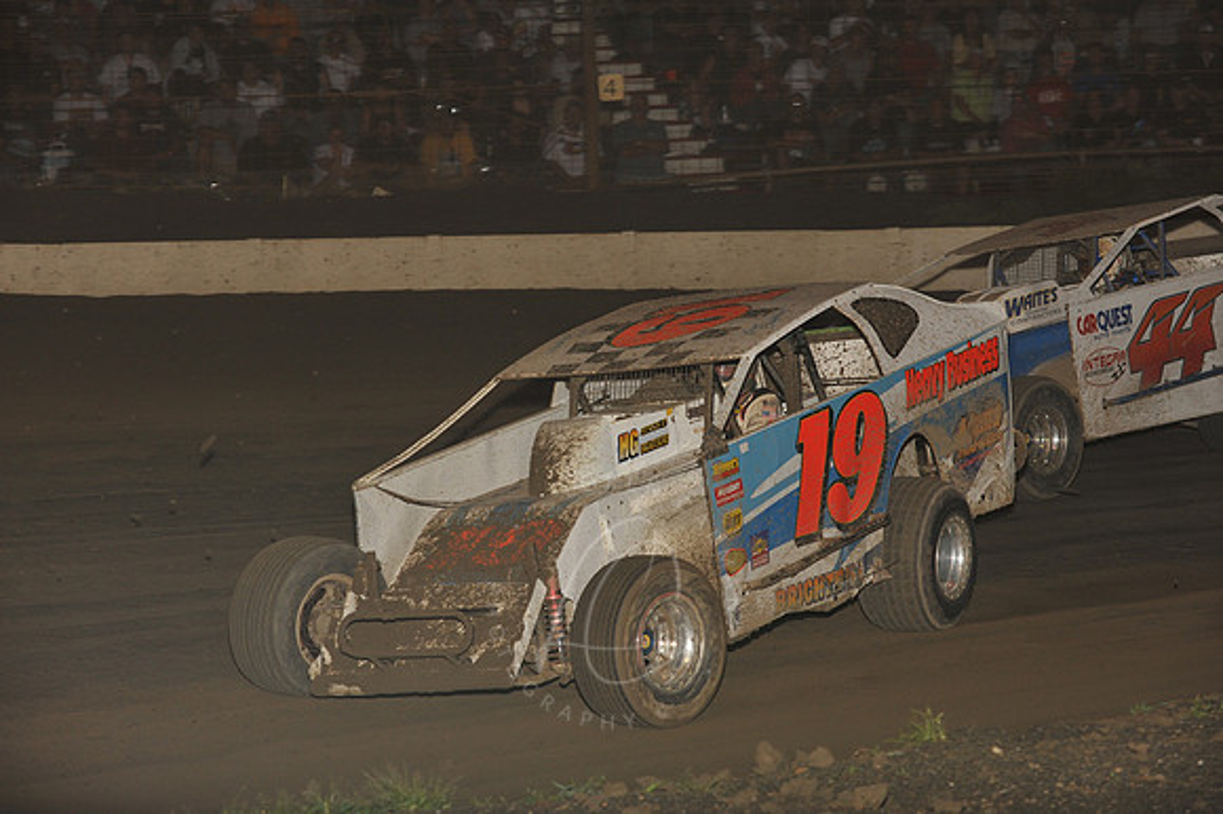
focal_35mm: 112
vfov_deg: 12.2
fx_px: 3803
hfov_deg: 18.3
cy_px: 407
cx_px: 612
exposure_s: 1/320
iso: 800
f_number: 6.3
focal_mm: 112
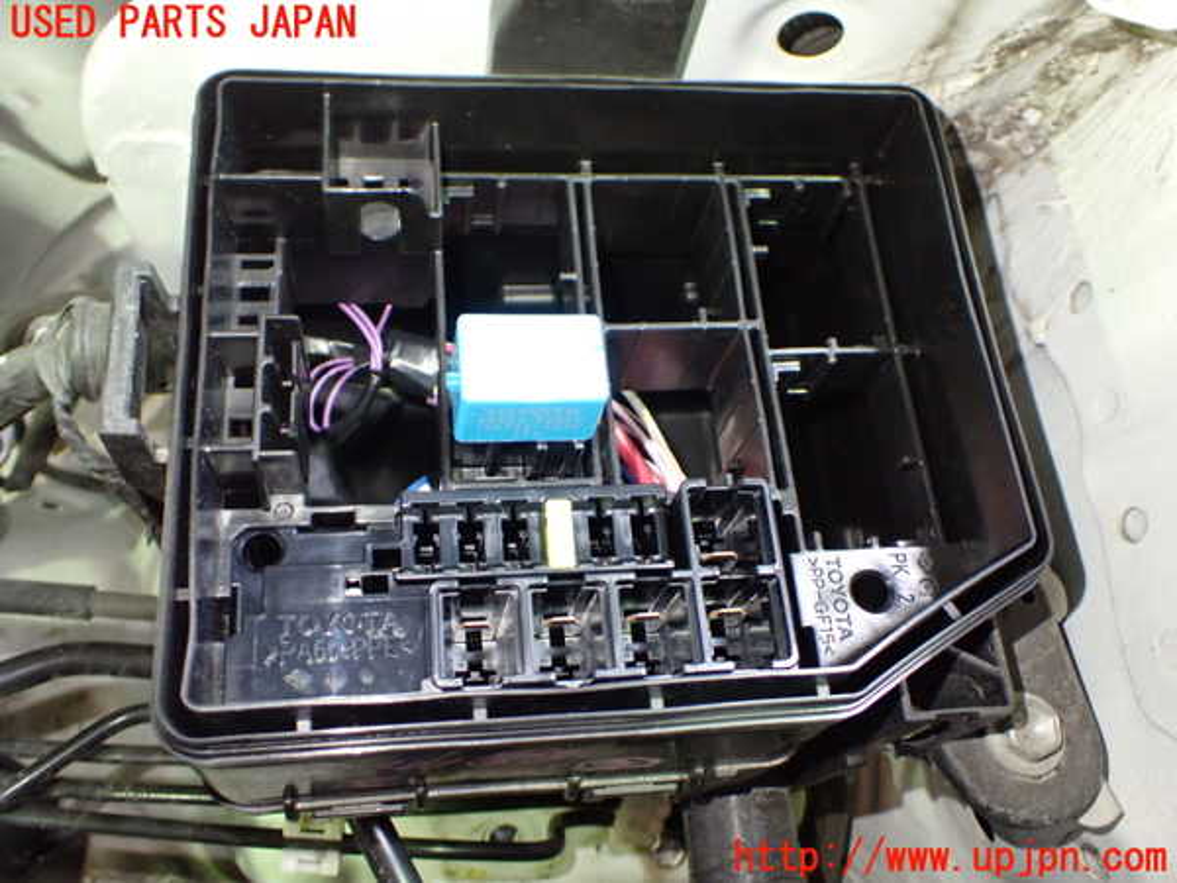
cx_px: 588
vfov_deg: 44.2
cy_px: 442
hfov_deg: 56.8
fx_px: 1088
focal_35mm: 32
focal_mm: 5.79
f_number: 2.4
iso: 1000
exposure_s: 1/30
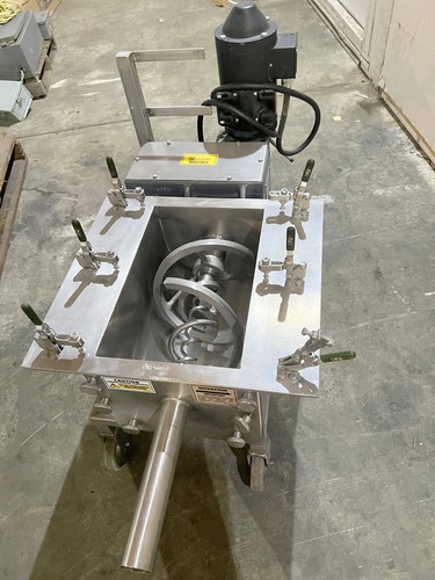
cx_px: 218
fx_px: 436
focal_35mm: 26
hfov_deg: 53.1
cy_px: 290
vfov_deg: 67.3
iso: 400
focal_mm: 5.7
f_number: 1.5
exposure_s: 1/60
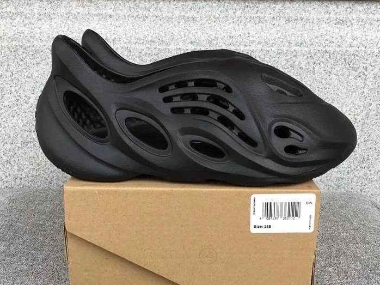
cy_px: 164
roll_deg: -0.2
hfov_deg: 46.8
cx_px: 192
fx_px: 439
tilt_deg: -17.7
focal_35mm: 40
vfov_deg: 35.9
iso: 25
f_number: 2.4
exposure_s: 1/196
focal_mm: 3.3
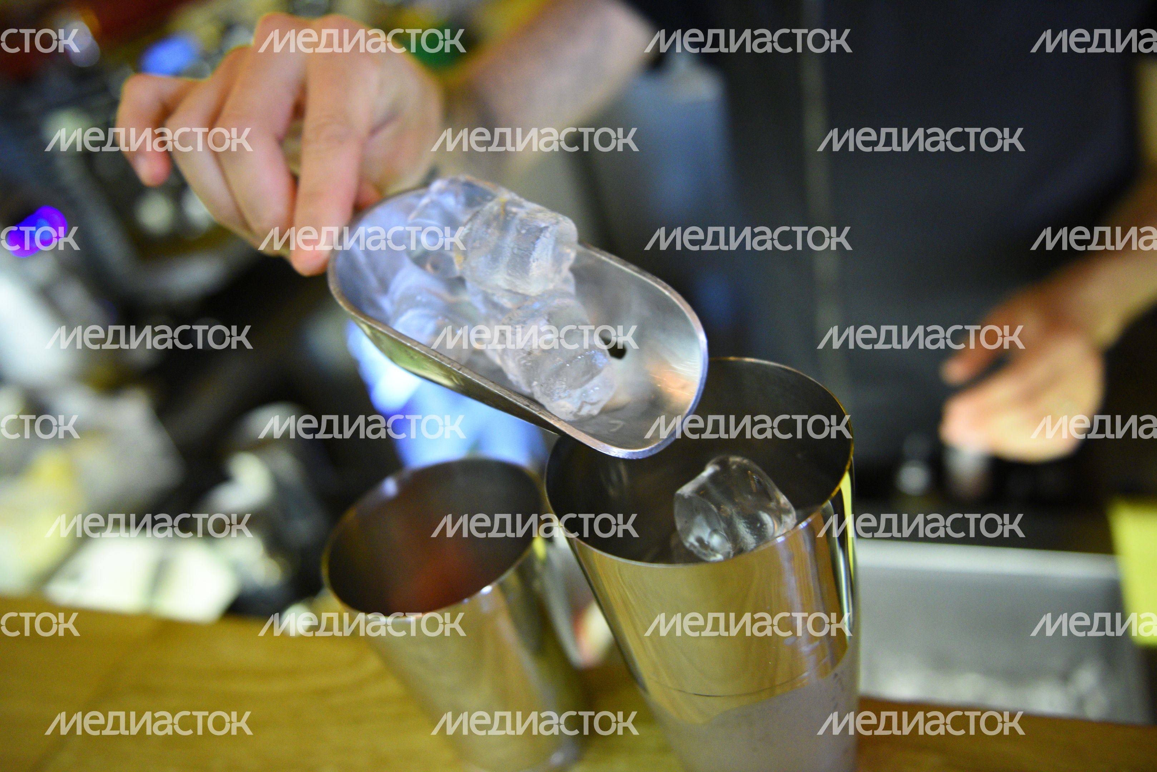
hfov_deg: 60.3
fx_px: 997
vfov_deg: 42.4
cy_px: 386
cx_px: 578
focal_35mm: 31
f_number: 2.8
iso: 4000
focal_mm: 31
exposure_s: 1/60
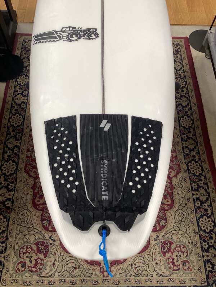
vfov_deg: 58.4
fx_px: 258
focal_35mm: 31
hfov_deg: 45.4
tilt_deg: -63.6
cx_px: 108
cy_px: 144
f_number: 2.4
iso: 64
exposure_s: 1/60
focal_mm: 3.3
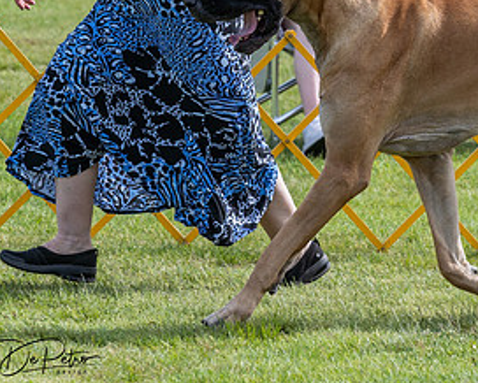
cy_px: -40
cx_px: 395
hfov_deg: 4.7
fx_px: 5804
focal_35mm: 410
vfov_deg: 3.8
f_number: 5.6
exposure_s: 1/1250
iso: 320
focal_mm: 156
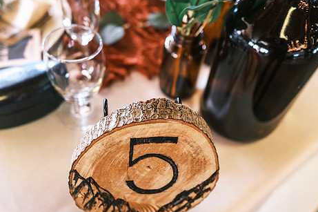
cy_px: 116
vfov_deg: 38.8
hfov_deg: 55.6
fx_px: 300
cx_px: 134
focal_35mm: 34
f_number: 1.8
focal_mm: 18
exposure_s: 1/90
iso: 640
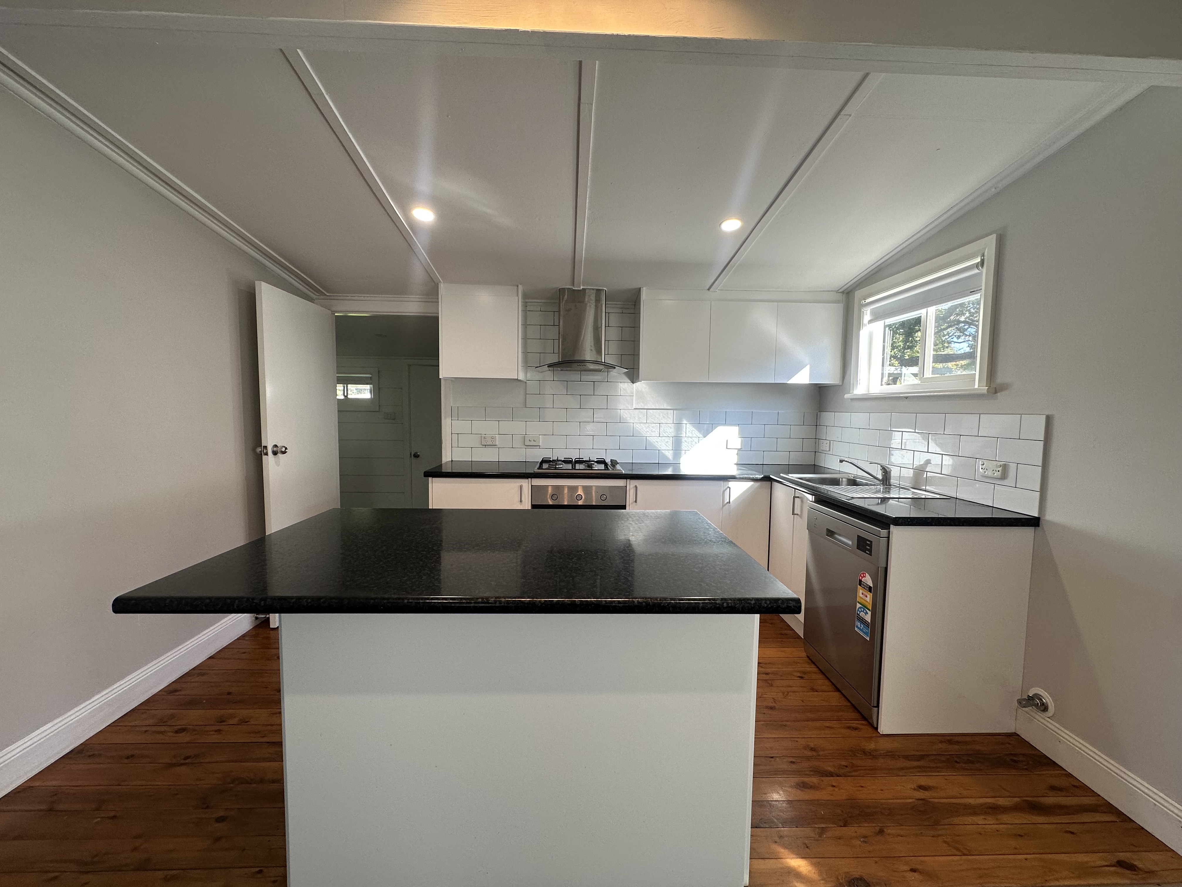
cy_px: 444
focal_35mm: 14
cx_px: 591
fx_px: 478
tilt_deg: -4.0
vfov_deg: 85.7
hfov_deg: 102.1
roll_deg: -0.5
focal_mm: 2.22
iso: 64
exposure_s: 1/100
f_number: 2.2
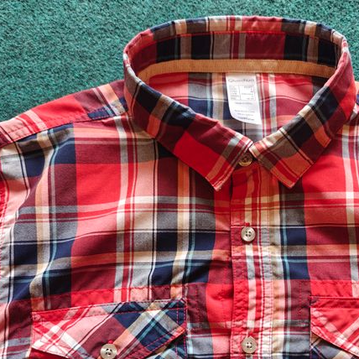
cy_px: 254
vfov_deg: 42.9
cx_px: 246
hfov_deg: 43.1
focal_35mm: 38
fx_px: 446
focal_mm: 6.06
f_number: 1.6
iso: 250
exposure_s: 1/100
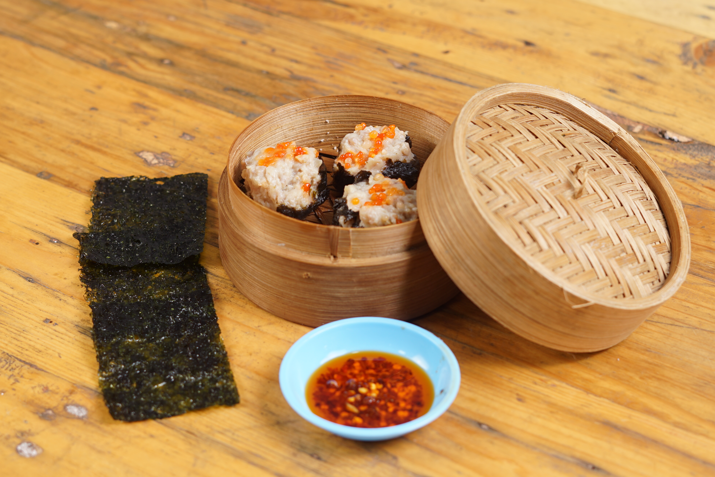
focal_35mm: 75
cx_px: 358
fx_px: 1489
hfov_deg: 27.0
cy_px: 238
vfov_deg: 18.2
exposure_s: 1/100
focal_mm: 50
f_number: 4
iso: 100
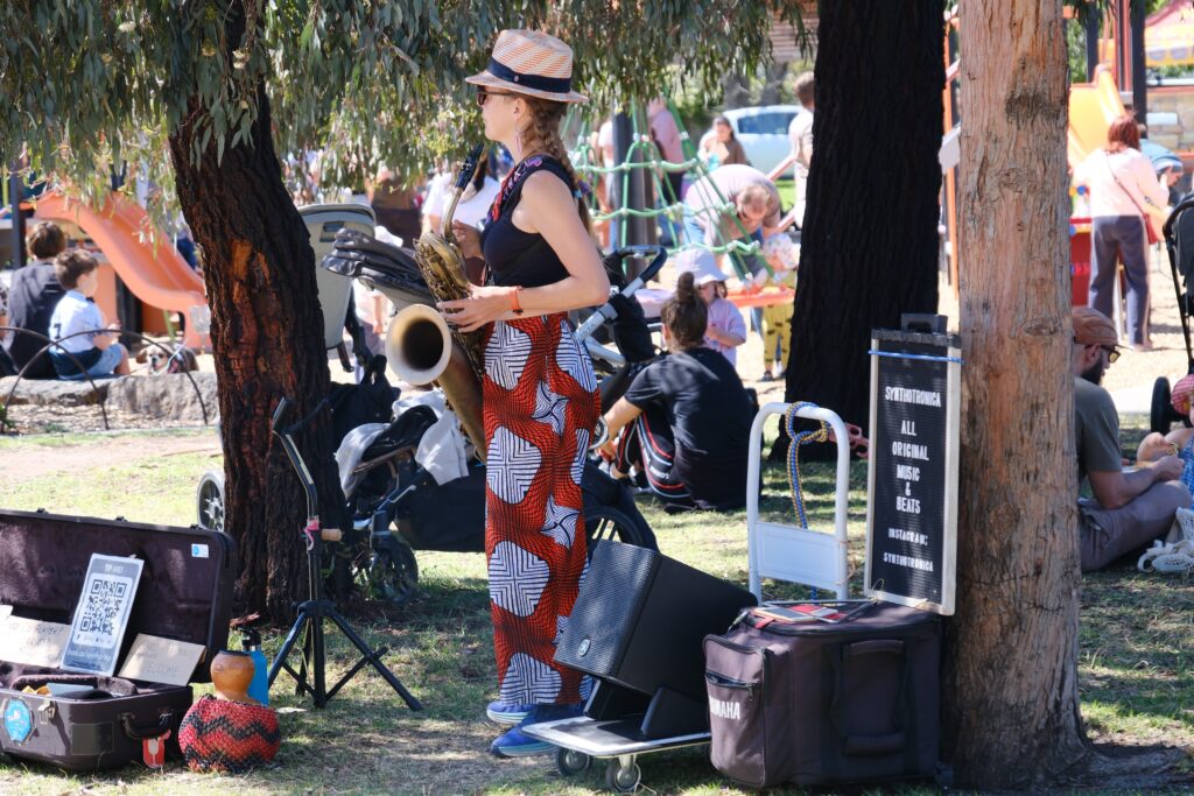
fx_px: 3483
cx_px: 597
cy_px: 398
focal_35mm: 105
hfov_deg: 19.5
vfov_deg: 13.0
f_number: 5.3
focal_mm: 70.2
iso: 320
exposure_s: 1/210
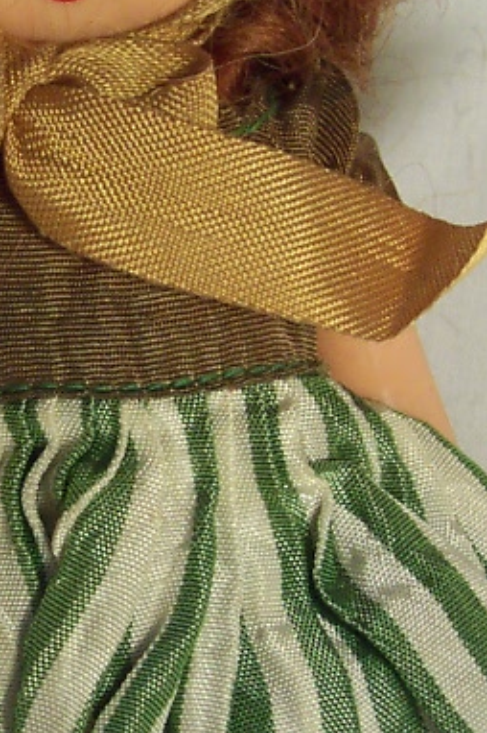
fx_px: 2460
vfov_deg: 16.9
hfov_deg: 11.2
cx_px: -29
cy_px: 426
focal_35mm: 121
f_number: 2.8
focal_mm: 5.6
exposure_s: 1/125
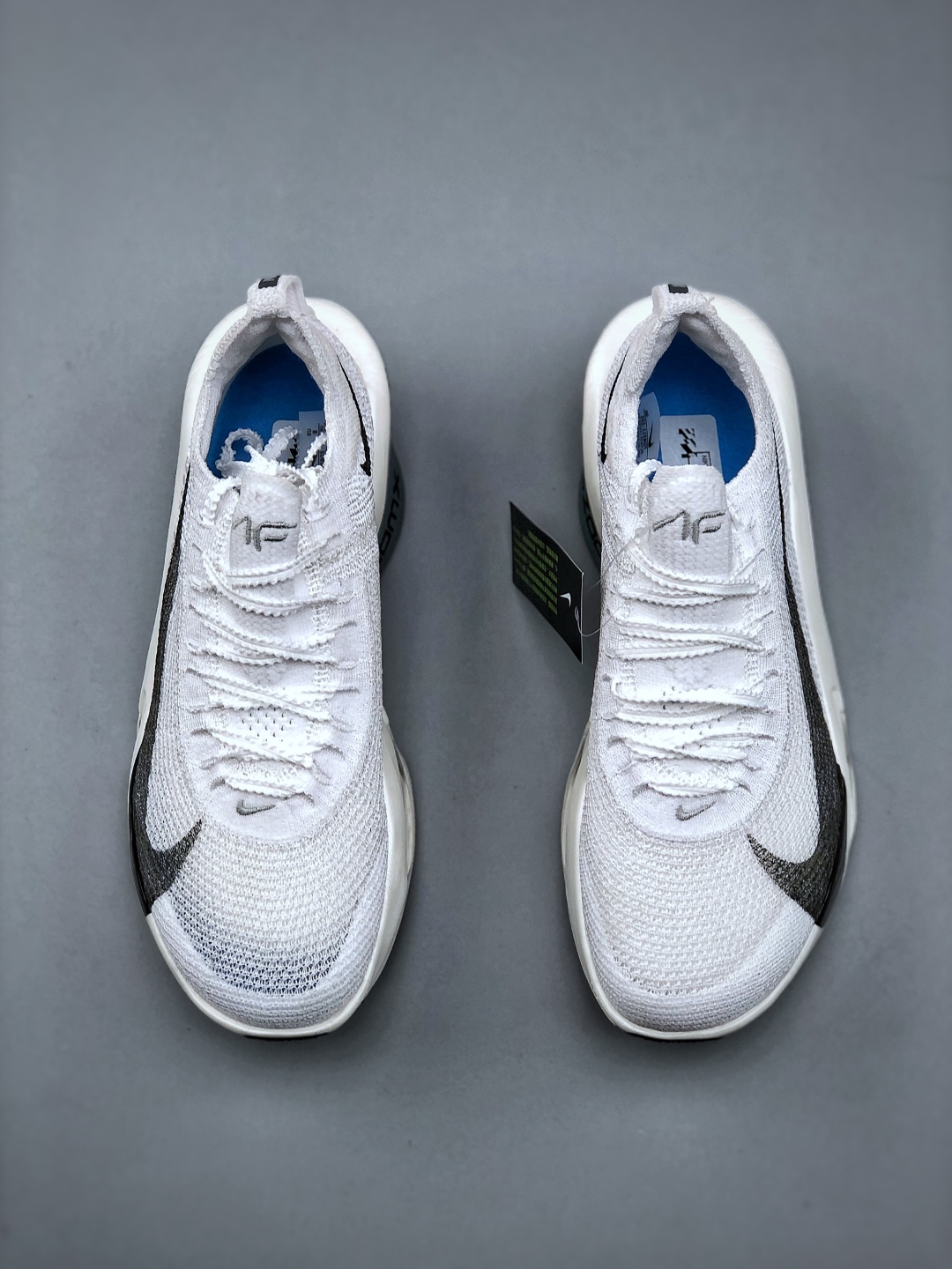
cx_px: 476
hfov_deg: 25.7
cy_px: 634
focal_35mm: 57
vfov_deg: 33.8
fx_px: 2090
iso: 32
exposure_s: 1/100
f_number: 2.8
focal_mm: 6.6
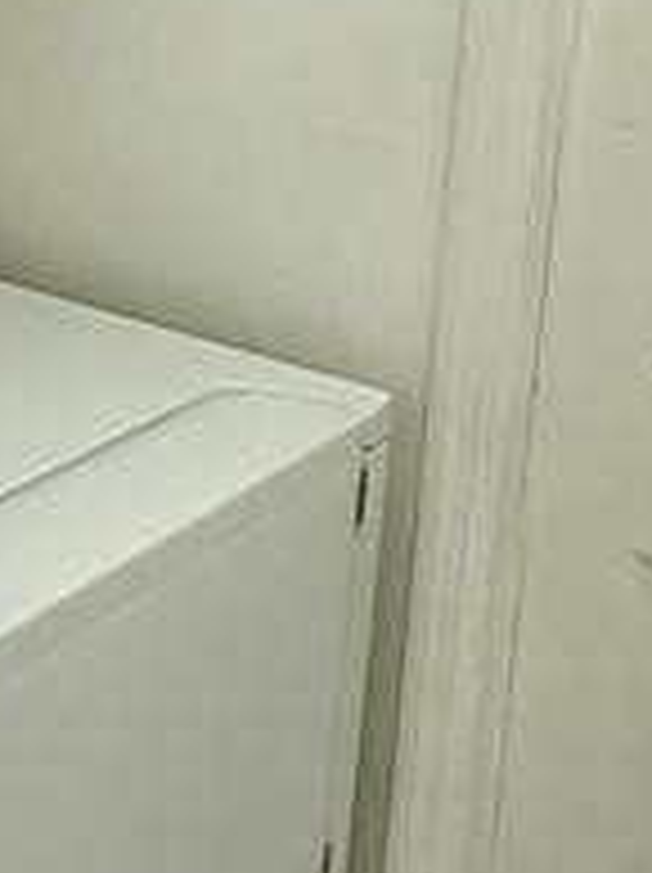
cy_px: 81
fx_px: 1863
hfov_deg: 19.1
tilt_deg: -10.1
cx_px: -49
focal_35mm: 74
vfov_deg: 25.5
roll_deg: -2.8
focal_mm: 2.22
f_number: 2.2
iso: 250
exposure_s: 1/120
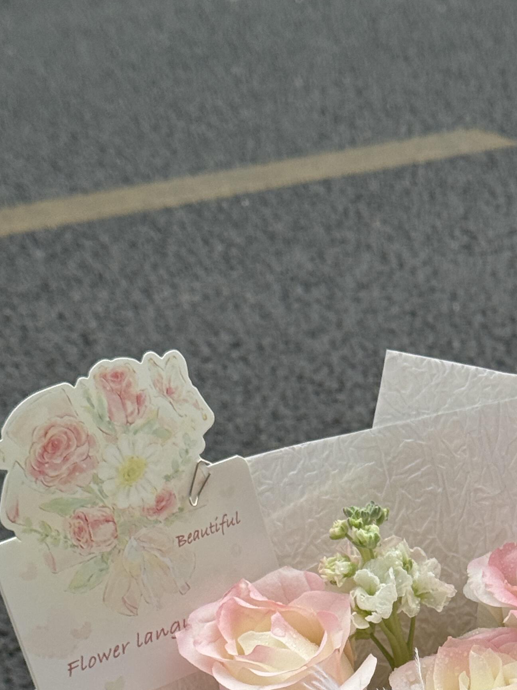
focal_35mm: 112
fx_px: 2230
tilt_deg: -28.9
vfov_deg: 16.9
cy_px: 801
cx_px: 520
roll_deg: +1.2
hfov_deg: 13.0
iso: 64
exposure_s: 1/2611
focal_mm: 6.76
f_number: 1.78
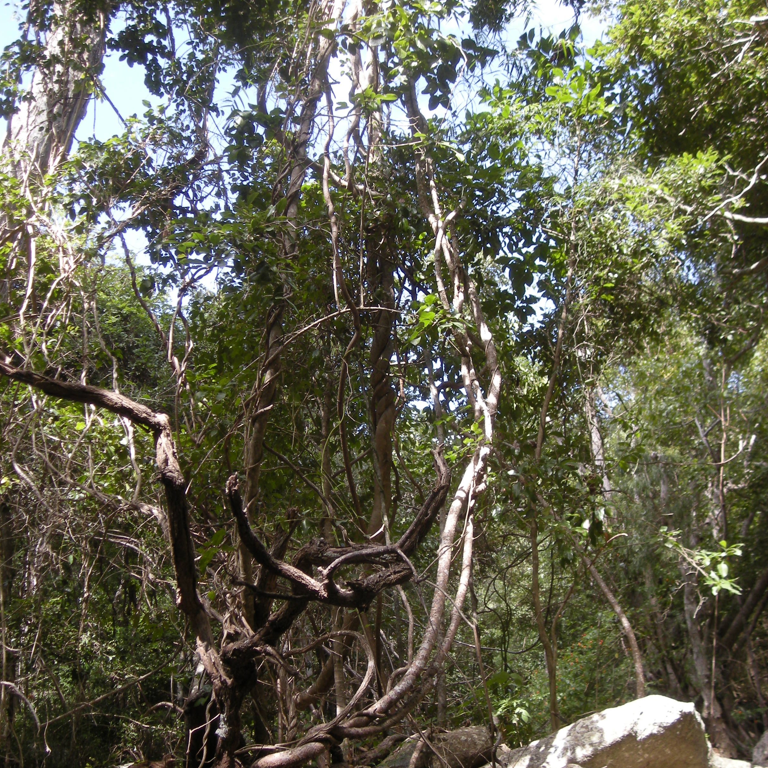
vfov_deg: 39.8
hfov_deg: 40.0
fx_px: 1054
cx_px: 377
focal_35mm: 42
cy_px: 475
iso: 64
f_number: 2.8
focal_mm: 5.7
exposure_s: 1/112
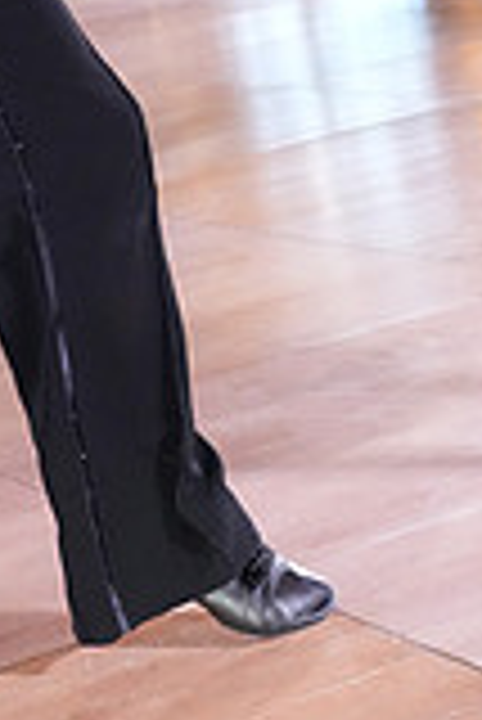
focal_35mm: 138
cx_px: 529
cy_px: -270
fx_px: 2765
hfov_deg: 9.9
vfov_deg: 14.1
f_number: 4.5
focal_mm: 38
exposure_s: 1/400
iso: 8000
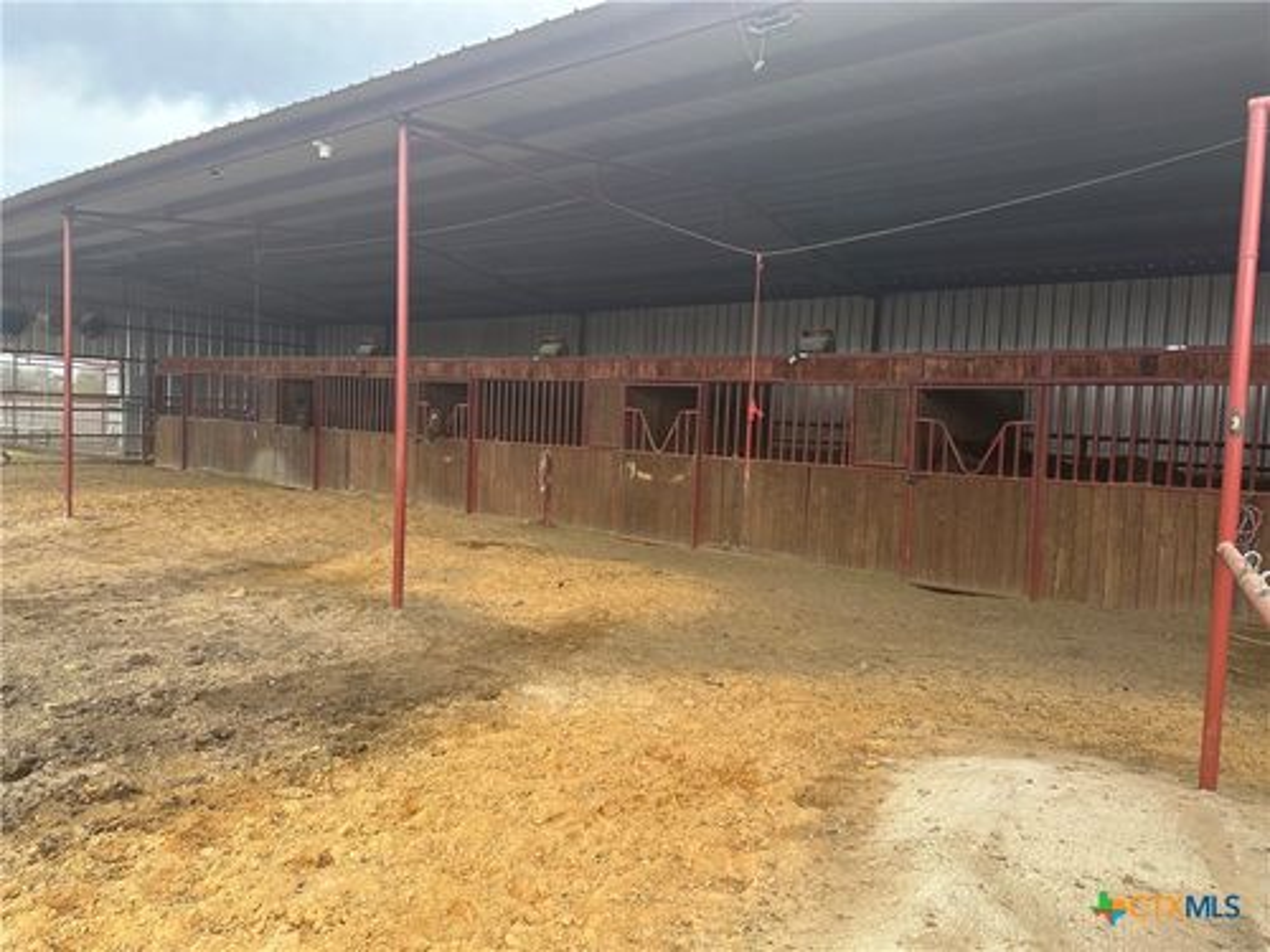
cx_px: 635
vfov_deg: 56.8
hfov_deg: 71.6
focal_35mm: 24
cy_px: 476
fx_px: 881
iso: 80
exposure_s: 1/1072
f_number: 1.78
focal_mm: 6.86
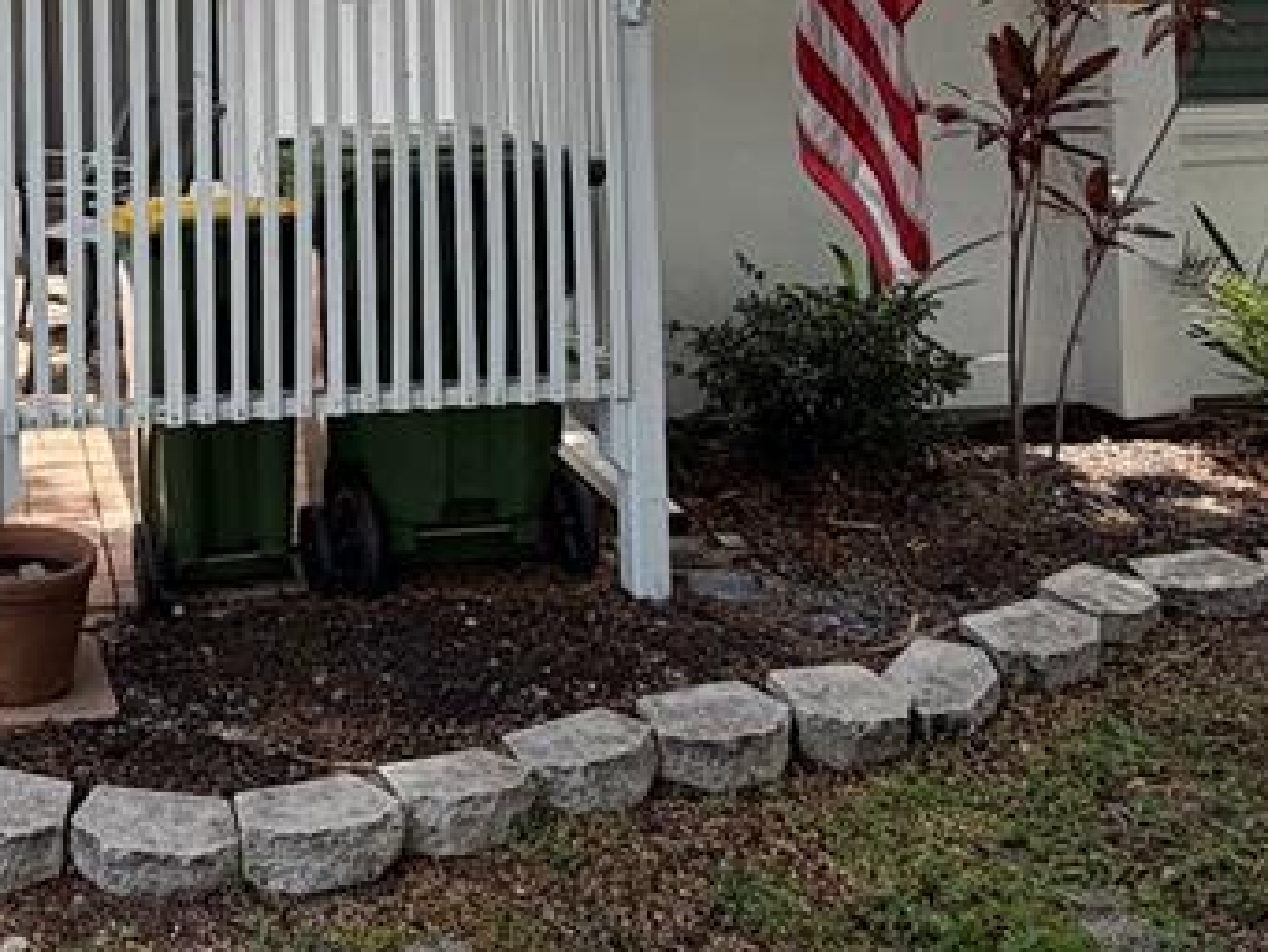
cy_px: 22
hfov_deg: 41.4
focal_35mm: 42
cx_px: 134
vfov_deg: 32.0
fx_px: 1539
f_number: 2.2
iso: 50
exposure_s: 1/502
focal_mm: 2.22
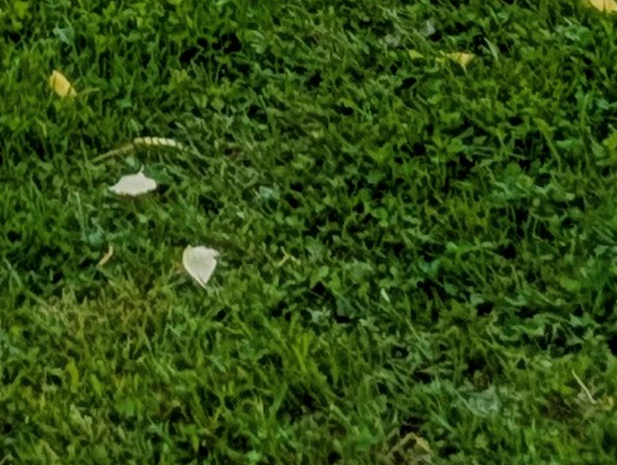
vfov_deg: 10.5
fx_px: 1714
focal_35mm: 96
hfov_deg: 18.0
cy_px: -953
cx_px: -329
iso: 52
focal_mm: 2.02
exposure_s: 1/2545
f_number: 1.7
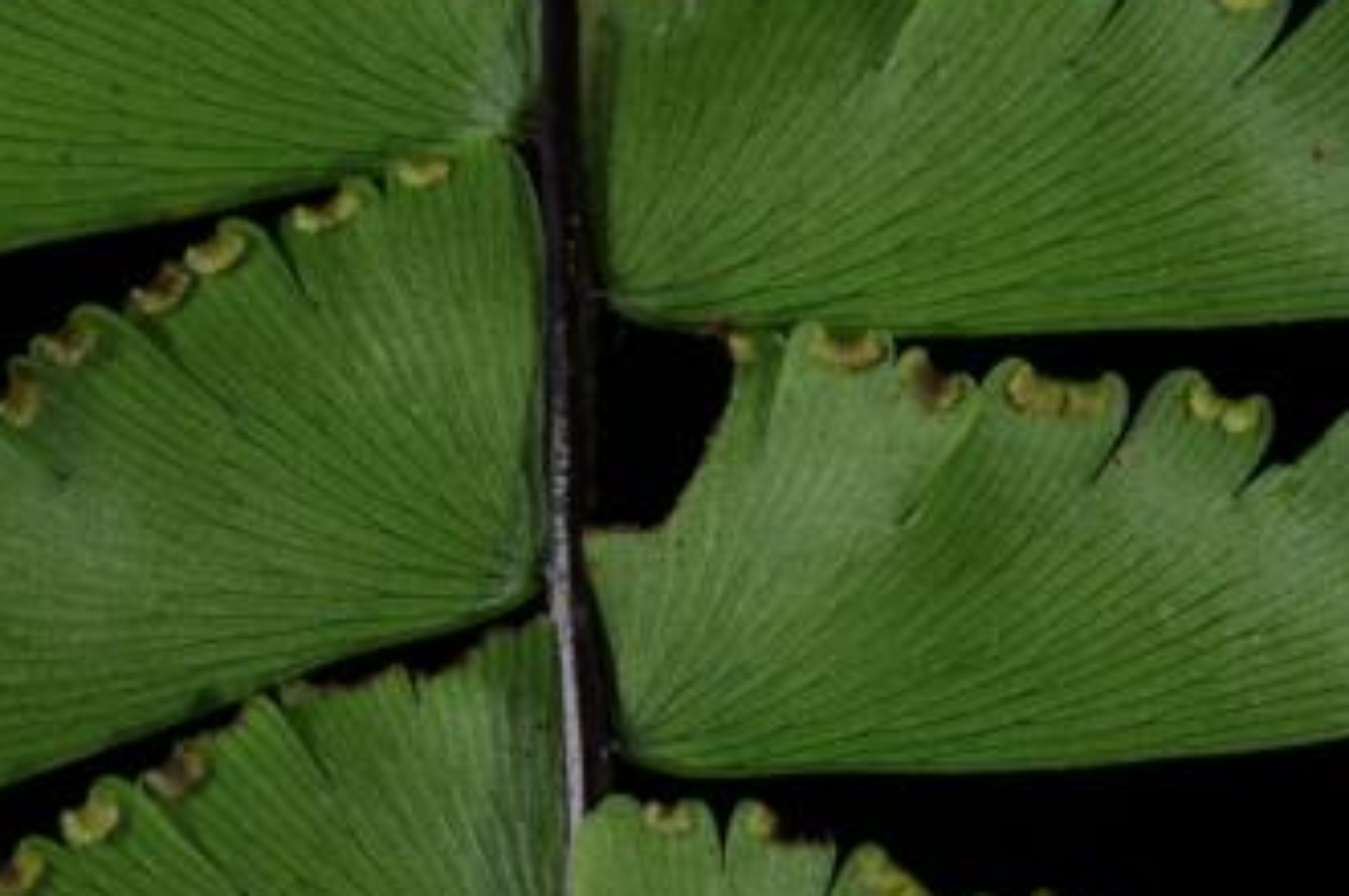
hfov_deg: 12.6
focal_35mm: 163
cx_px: 624
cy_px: 365
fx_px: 6102
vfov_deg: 8.4
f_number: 16
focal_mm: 60
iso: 200
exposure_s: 1/60
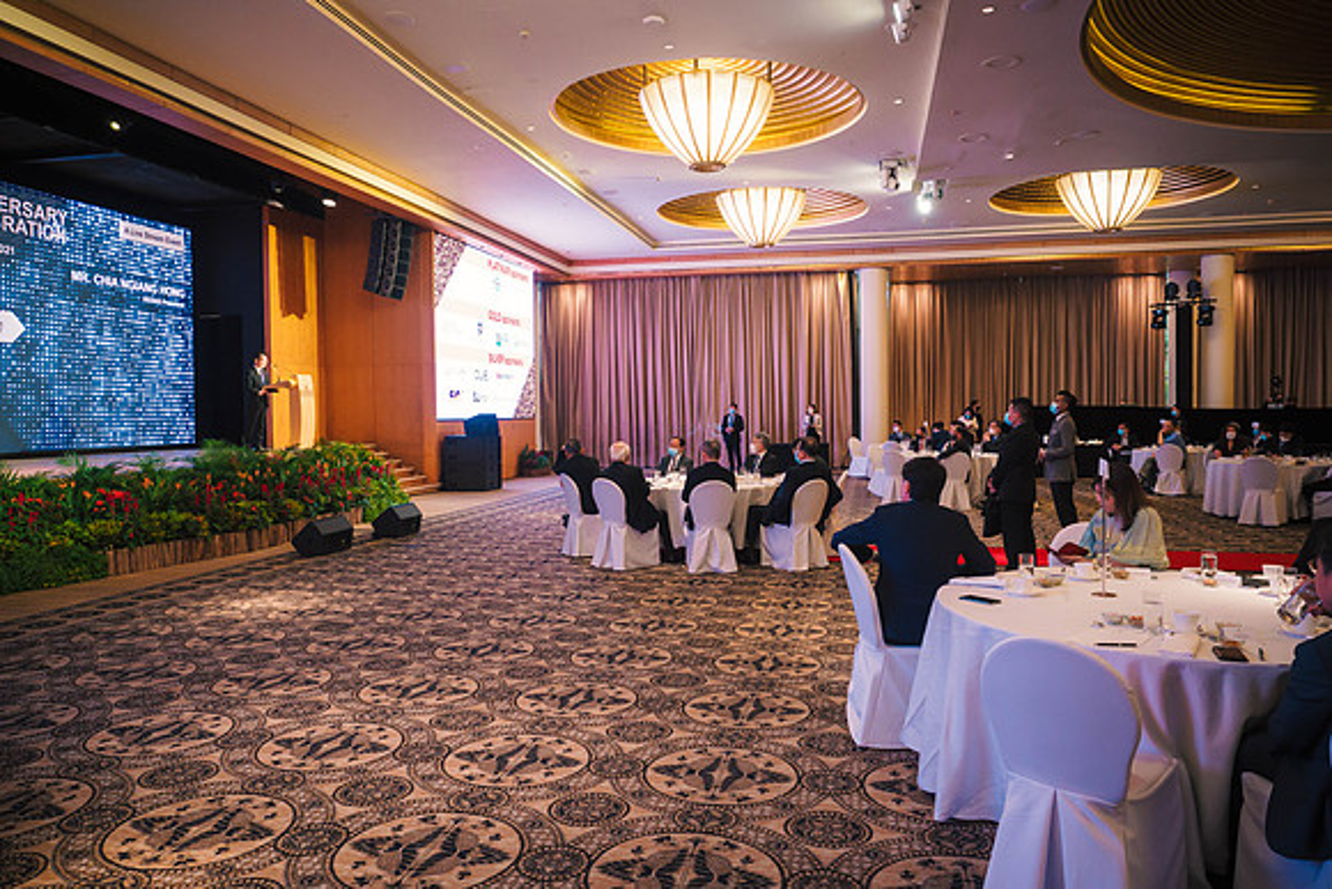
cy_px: 444
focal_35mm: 25
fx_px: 924
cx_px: 666
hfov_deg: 71.6
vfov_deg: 51.4
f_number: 2.8
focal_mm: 12
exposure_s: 1/60
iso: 1000
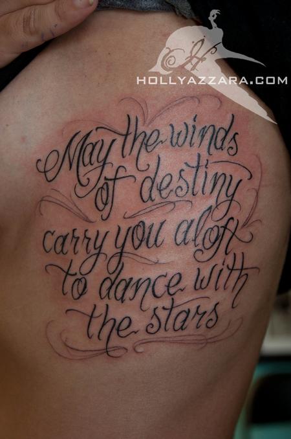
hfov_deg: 22.6
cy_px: 220
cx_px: 146
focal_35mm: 60
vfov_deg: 33.4
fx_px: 730
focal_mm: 40
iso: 450
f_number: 4.8
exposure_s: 1/60
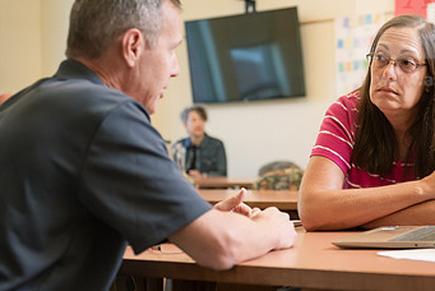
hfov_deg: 23.7
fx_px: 1028
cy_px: 107
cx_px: 318
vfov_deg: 16.1
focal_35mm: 85
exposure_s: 1/200
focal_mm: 50
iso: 800
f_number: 2.8
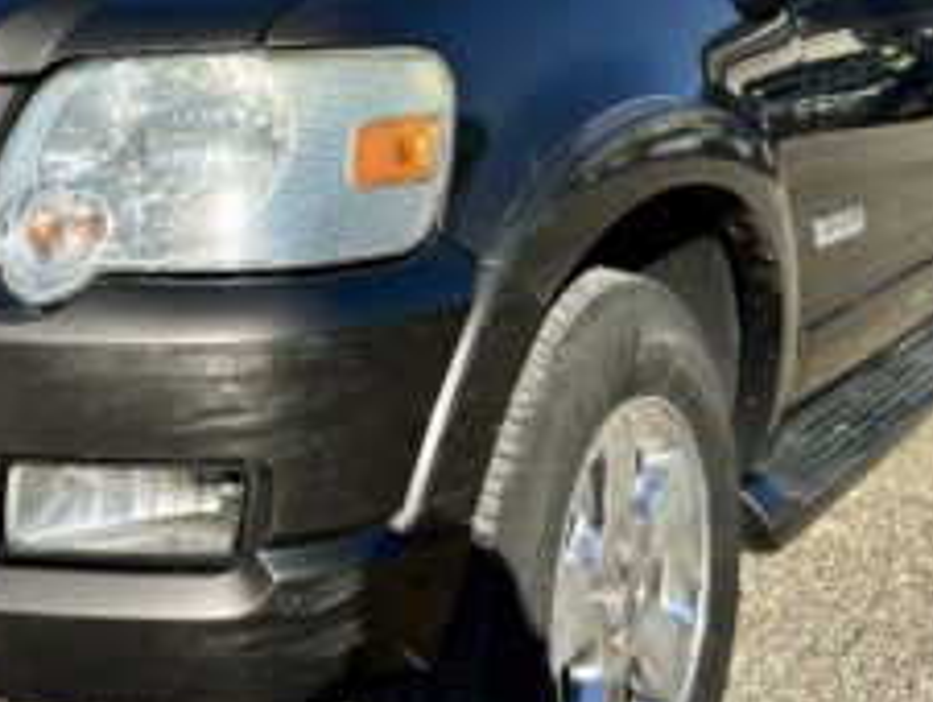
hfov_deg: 35.4
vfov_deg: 27.2
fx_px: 1430
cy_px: 176
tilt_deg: -4.3
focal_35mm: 53
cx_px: 248
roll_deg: +0.0
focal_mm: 6.86
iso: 80
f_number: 1.78
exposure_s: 1/2967
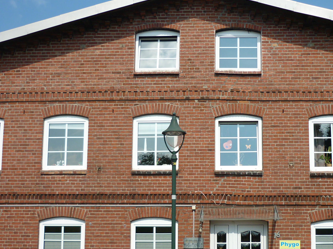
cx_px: 203
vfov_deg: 26.0
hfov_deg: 34.2
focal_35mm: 56
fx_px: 539
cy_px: 160
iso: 80
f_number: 8
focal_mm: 5.5
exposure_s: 1/160
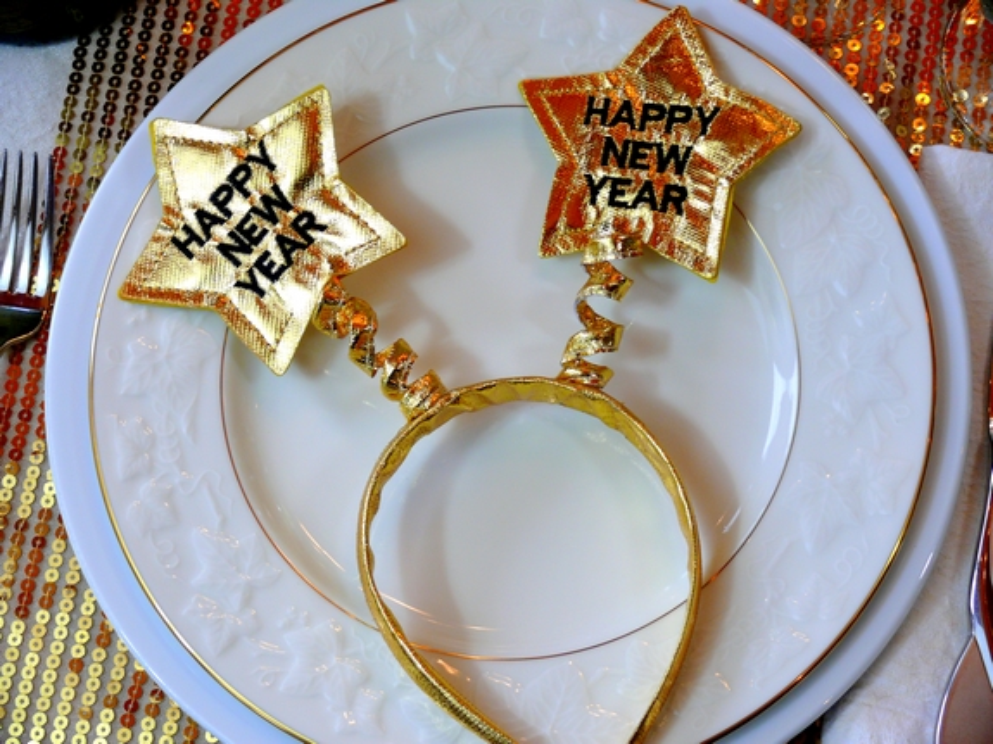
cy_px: 372
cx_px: 496
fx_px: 2696
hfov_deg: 20.9
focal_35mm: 94
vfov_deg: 15.7
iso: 100
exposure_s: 1/40
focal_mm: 19.9
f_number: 3.2
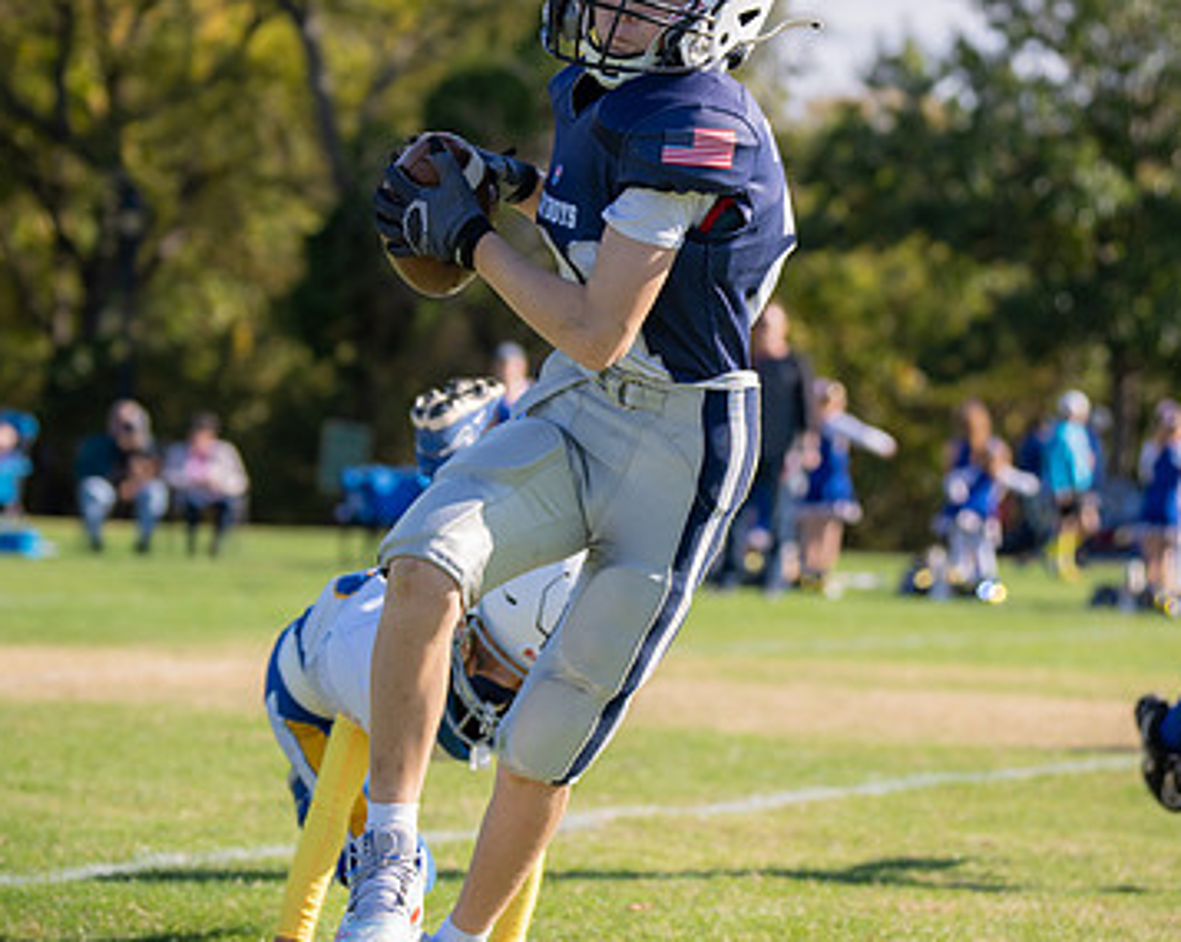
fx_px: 5623
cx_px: 506
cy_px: 355
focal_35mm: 161
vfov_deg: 9.6
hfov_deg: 12.0
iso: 100
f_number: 2.8
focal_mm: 70
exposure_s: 1/1250
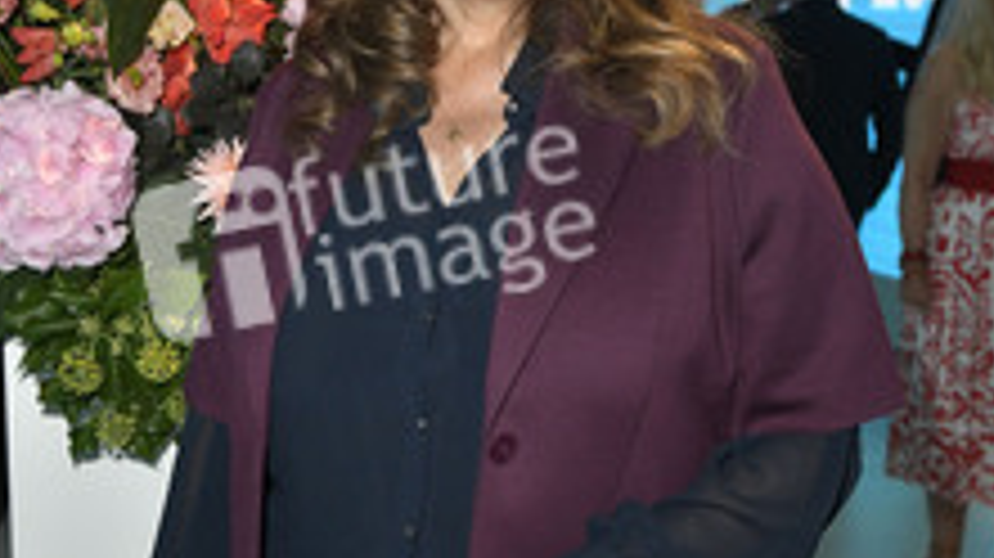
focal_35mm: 72
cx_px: 495
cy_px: 459
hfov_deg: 29.4
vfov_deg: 16.6
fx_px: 1897
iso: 2500
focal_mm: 38
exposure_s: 1/200
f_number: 5.6
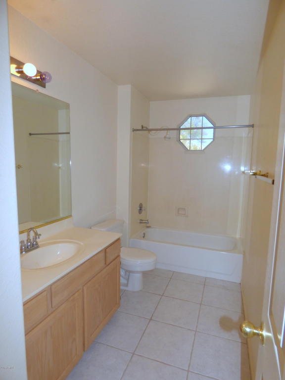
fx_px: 220
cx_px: 142
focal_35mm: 20
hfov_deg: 66.0
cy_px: 190
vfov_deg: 81.7
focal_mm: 3.58
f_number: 2.8
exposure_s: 1/60
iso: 125
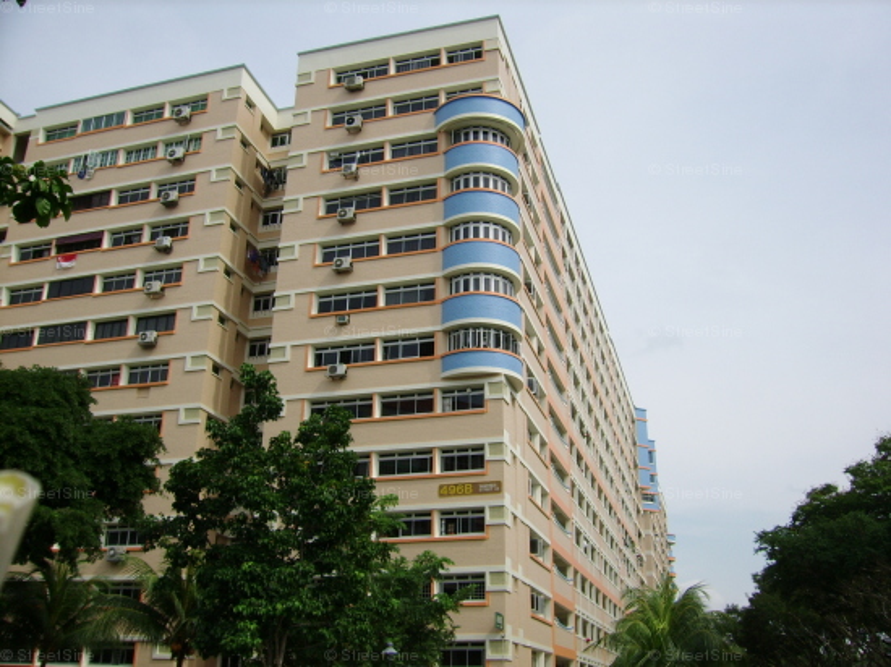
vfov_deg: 40.7
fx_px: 900
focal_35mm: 35
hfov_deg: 52.6
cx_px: 446
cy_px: 334
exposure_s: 1/594
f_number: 5.8
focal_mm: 5.95
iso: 50
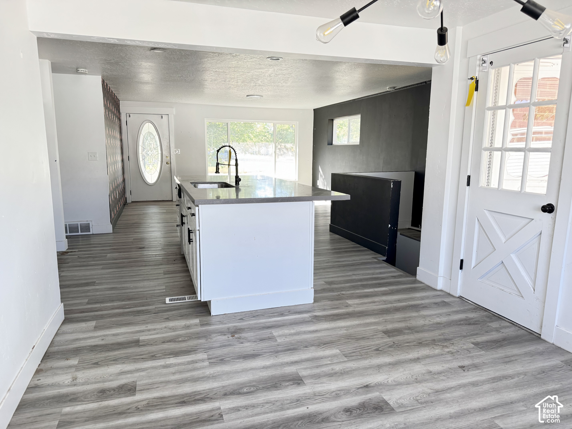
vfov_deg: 56.8
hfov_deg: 71.6
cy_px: 214
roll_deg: -1.0
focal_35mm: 24
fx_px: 397
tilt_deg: -11.0
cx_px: 286
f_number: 1.78
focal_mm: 6.76
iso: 200
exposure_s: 1/105
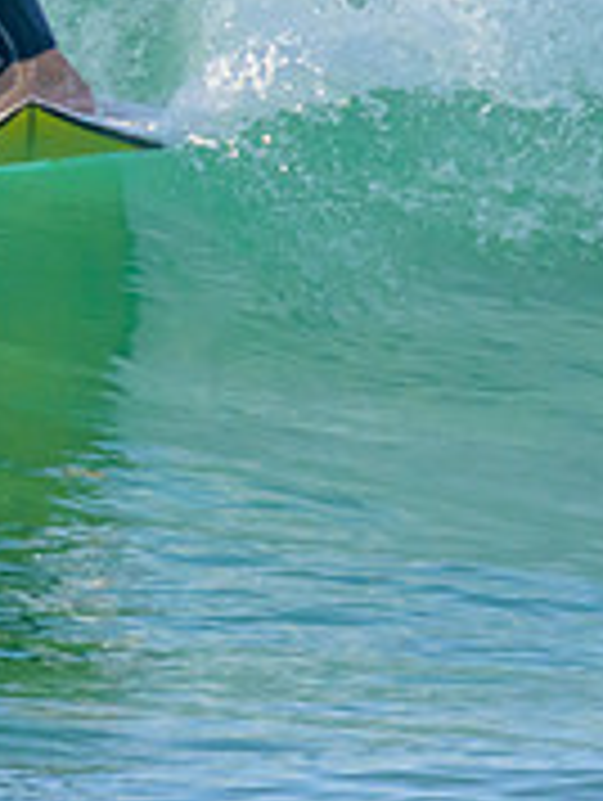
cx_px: -428
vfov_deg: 0.6
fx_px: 74888
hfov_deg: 0.5
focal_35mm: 3232
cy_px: -8
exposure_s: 1/2000
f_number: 11
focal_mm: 800
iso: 1800
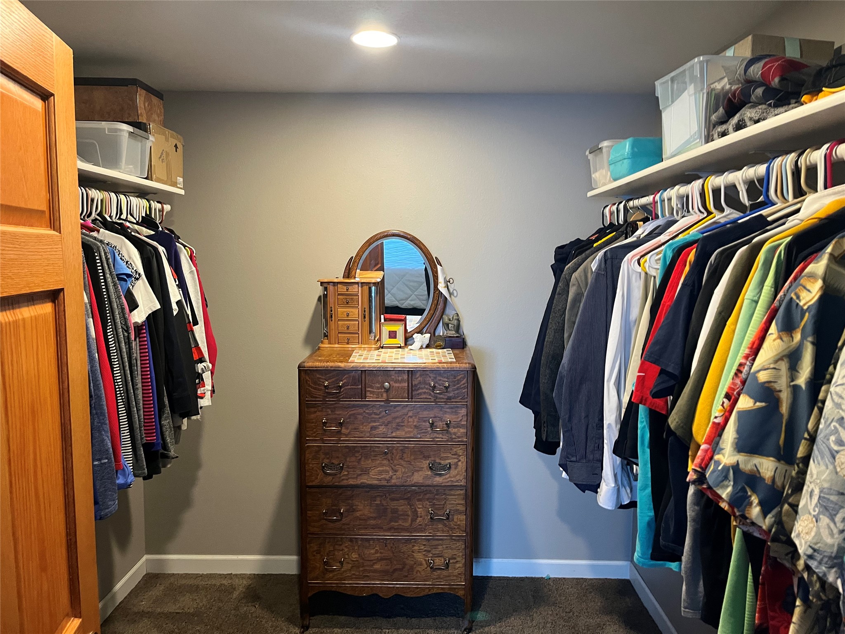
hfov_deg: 67.3
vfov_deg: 53.1
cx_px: 422
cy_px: 317
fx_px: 635
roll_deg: +0.4
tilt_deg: -7.1
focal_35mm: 26
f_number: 1.6
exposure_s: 1/60
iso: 320
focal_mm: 5.1
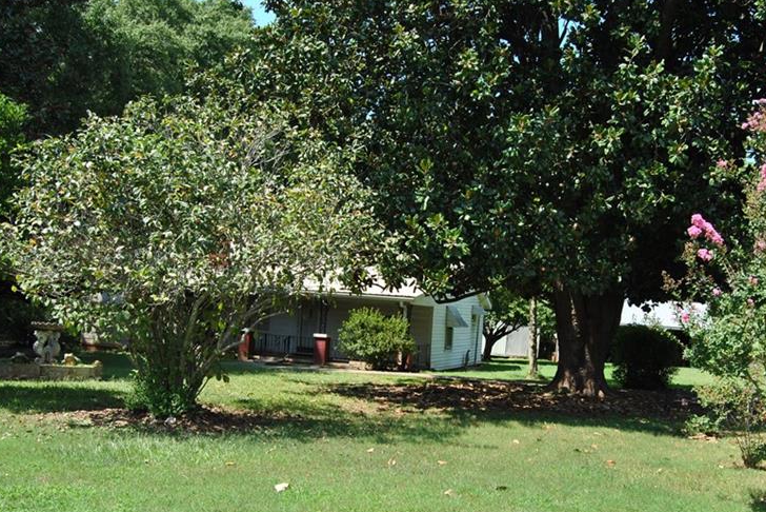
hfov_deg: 50.5
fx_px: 809
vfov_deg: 34.8
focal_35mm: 38
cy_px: 332
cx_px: 440
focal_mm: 18
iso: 100
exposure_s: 1/160
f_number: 6.3
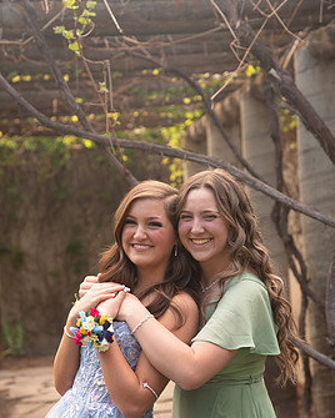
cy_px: 241
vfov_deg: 16.6
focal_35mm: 116
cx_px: 161
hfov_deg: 13.3
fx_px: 1438
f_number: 5
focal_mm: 92
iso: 400
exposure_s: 1/125
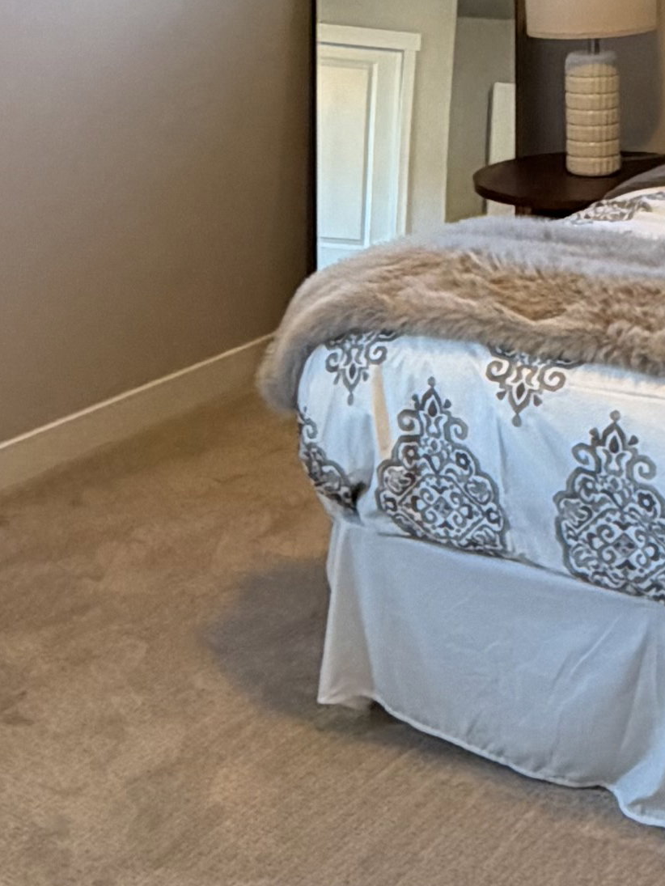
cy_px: 290
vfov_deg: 26.5
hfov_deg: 20.2
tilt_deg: -15.3
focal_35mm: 73
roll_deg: +2.2
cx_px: 387
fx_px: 1869
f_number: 2.2
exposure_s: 1/60
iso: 200
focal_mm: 2.22
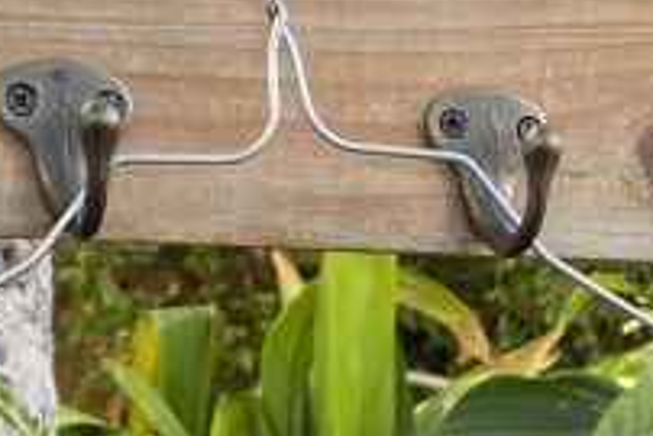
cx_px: 647
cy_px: 1021
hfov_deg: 15.0
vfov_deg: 9.3
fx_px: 2432
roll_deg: -0.9
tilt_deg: -13.9
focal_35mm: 134
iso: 50
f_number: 1.8
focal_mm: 4.25
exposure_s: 1/121
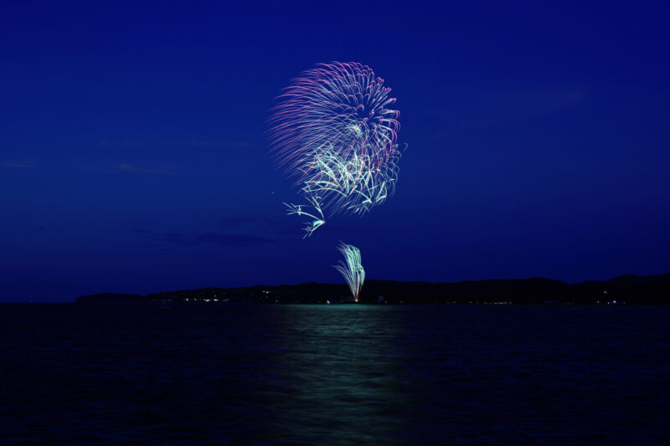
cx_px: 335
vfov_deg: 27.0
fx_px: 930
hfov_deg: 39.6
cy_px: 223
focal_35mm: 50
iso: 100
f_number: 11
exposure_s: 1/30
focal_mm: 50
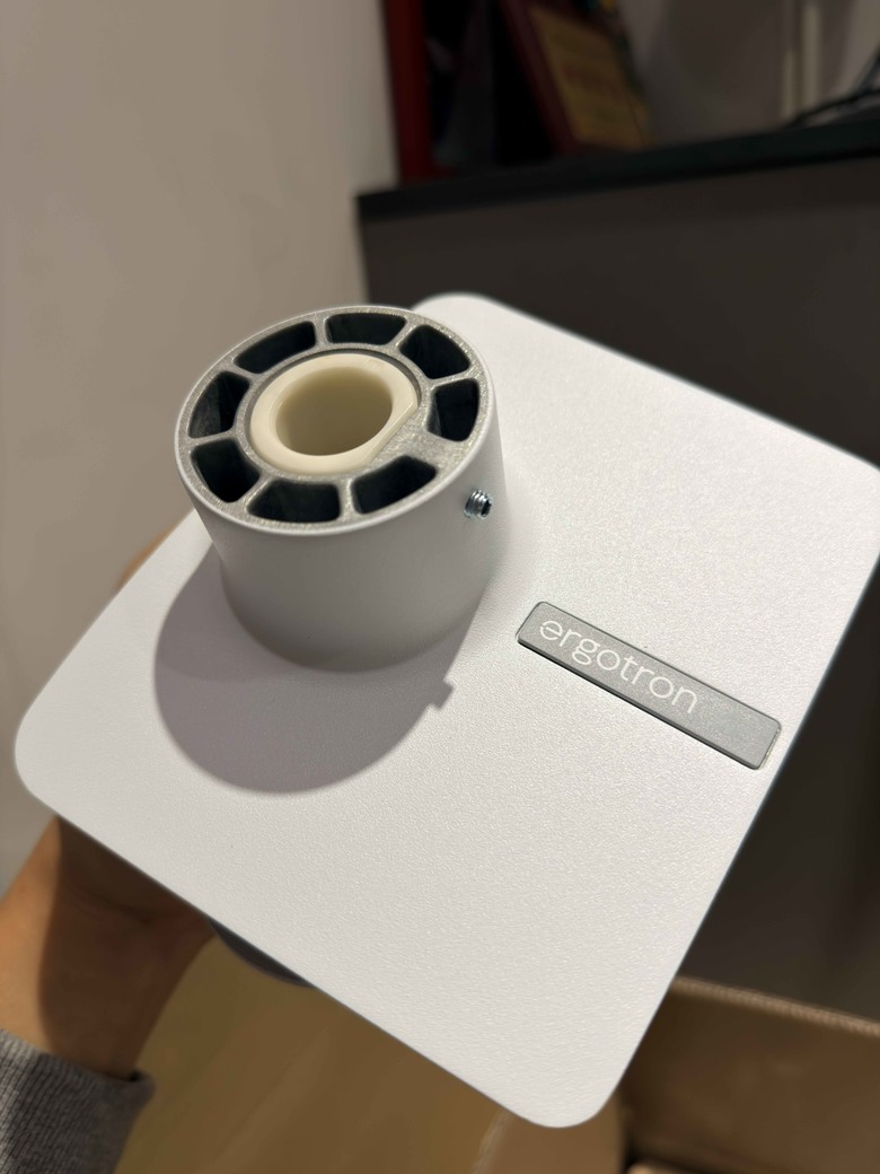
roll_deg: +5.3
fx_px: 813
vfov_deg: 71.6
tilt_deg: -19.9
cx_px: 440
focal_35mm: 24
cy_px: 587
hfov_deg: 56.8
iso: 80
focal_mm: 6.76
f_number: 1.78
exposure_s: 1/60
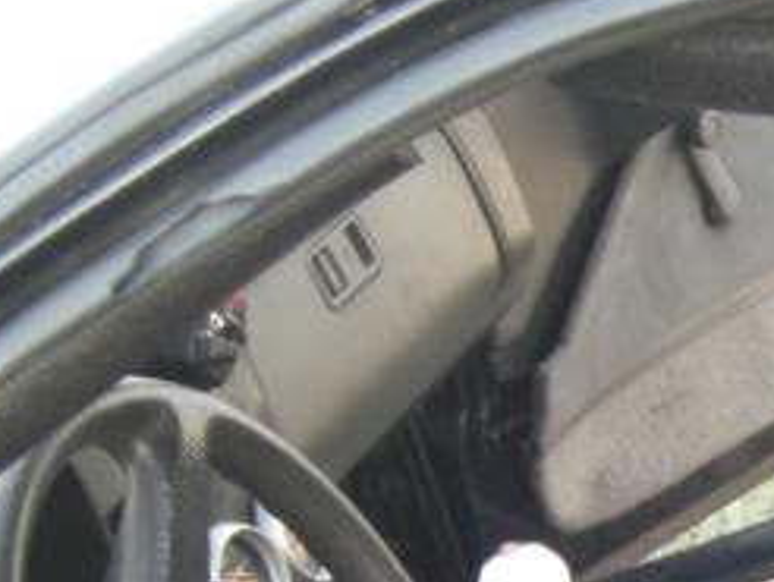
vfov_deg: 9.3
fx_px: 3492
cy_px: 897
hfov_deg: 12.2
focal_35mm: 156
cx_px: 1092
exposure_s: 1/80
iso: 200
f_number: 2.8
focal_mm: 7.9
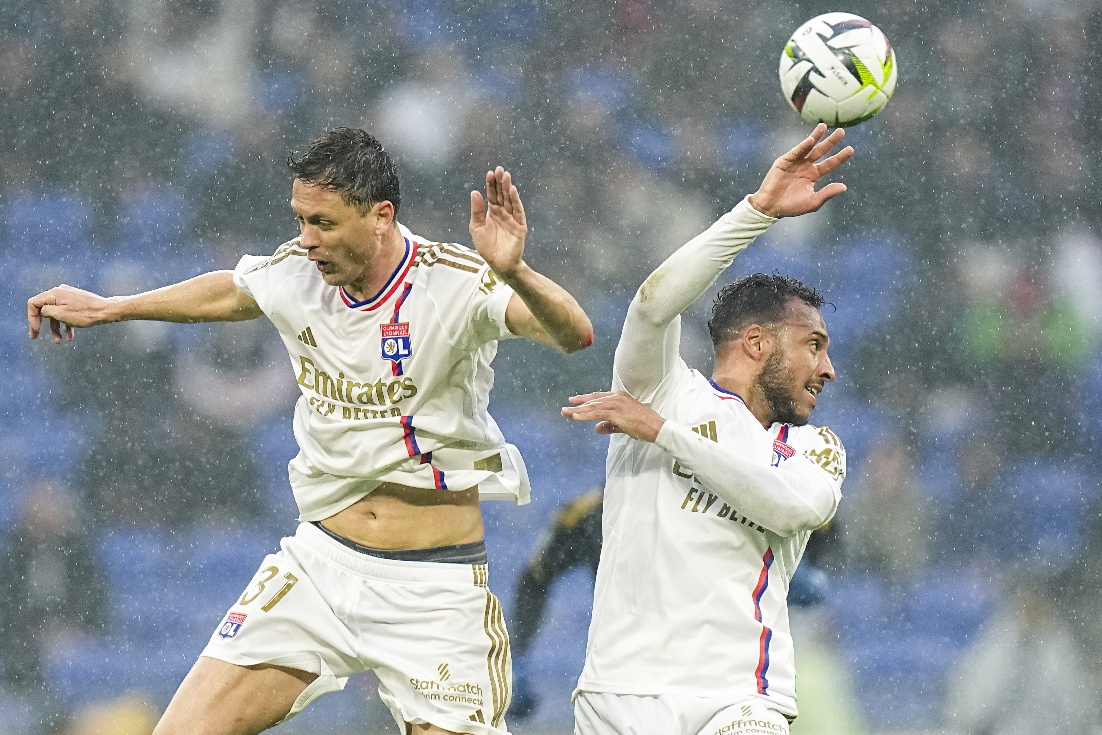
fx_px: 12243
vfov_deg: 3.4
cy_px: 368
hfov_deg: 5.2
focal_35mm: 400
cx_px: 551
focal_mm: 400
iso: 2500
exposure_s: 1/1600
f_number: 2.8
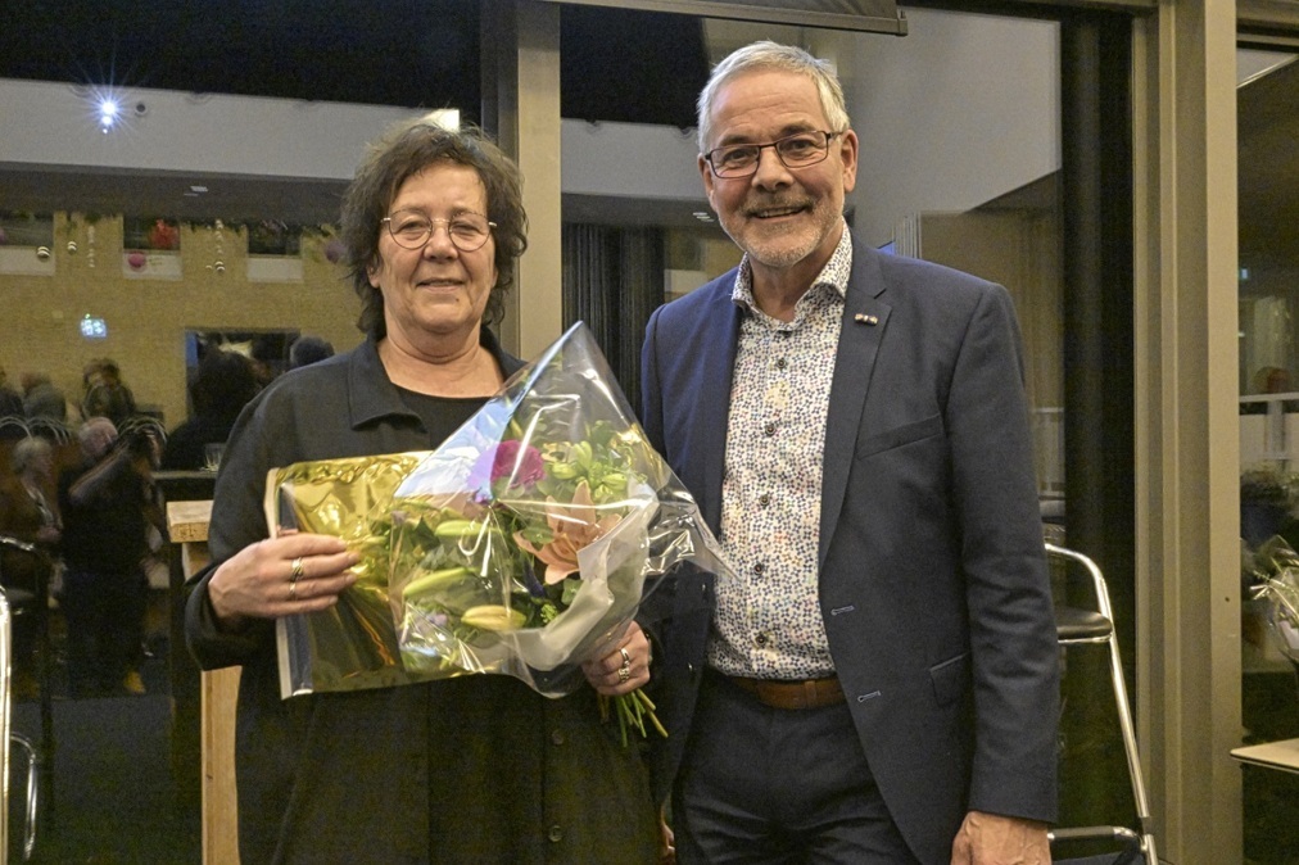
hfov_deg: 48.5
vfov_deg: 33.4
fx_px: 1443
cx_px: 650
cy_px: 432
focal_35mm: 40
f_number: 22
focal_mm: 40
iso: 12800
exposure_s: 1/15
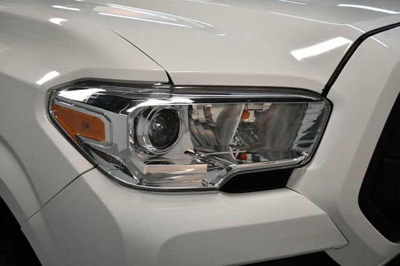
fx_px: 466
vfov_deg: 31.9
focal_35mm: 42
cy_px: 133
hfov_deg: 46.4
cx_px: 200
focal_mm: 28
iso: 800
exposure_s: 1/160
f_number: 4.5
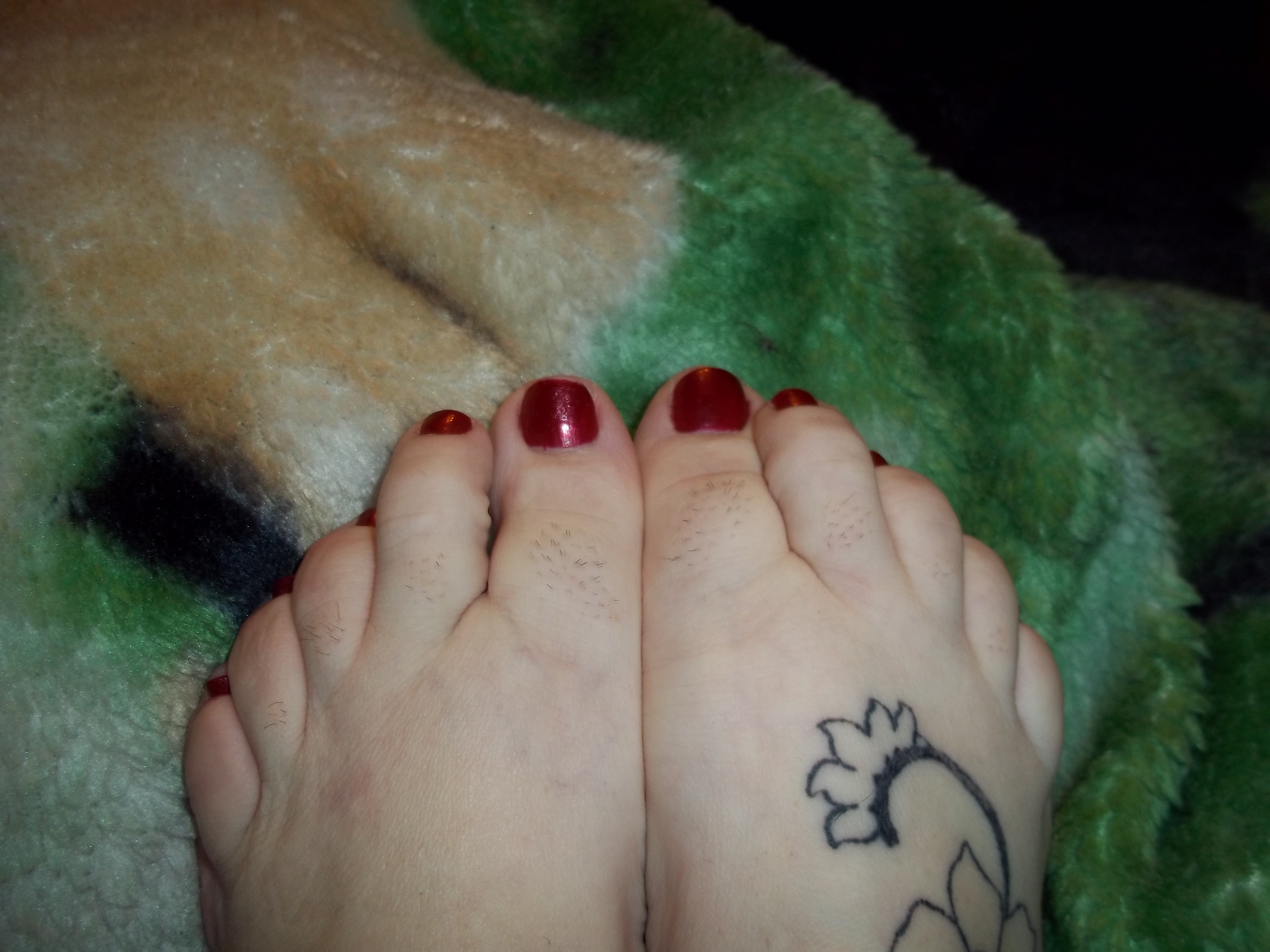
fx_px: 1321
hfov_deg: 51.4
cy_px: 476
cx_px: 635
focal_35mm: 36
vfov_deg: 39.7
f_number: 3.1
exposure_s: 1/30
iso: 80
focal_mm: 6.5
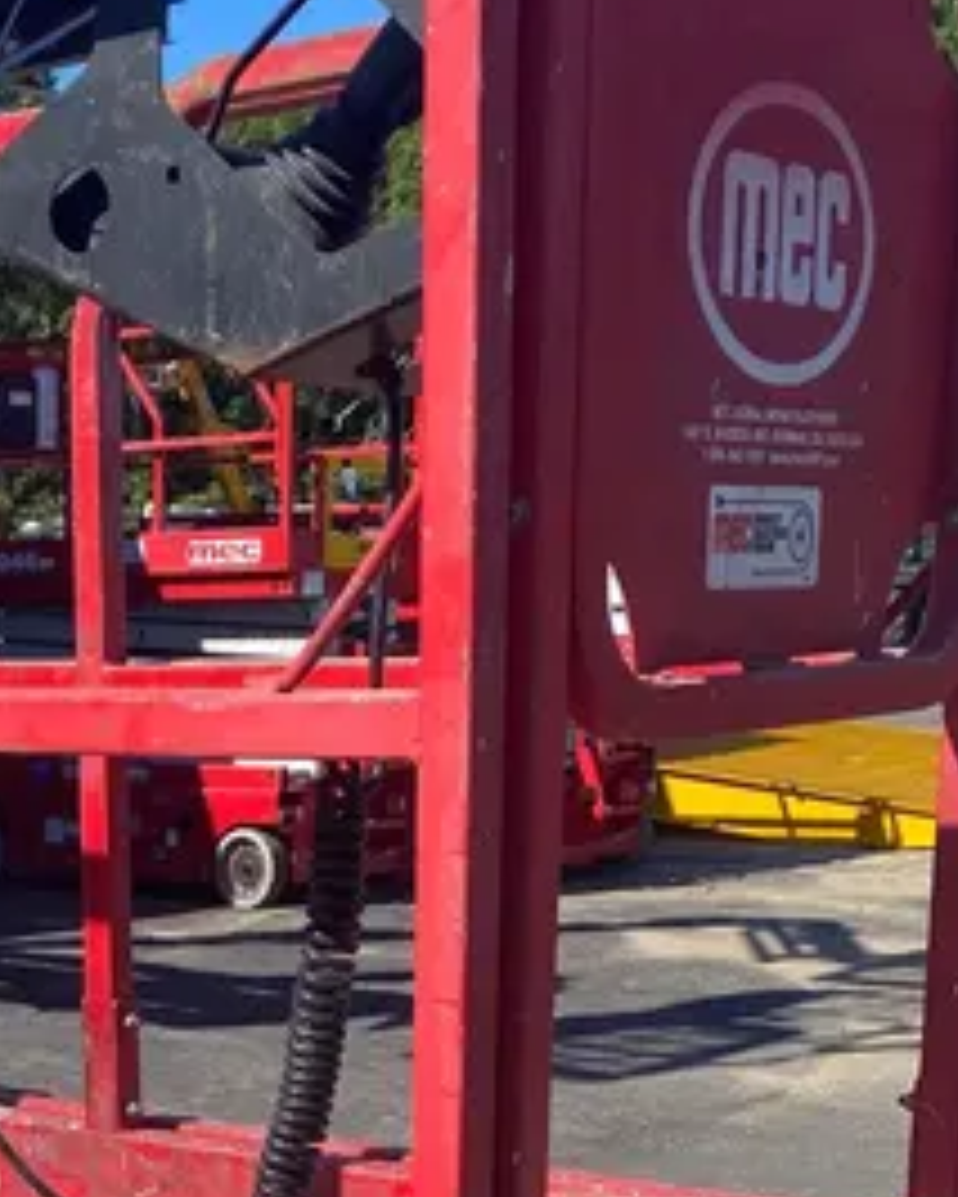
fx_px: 2479
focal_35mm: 70
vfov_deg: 25.3
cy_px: 1289
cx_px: 76
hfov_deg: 21.3
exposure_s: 1/2358
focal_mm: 4.25
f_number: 1.8
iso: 32
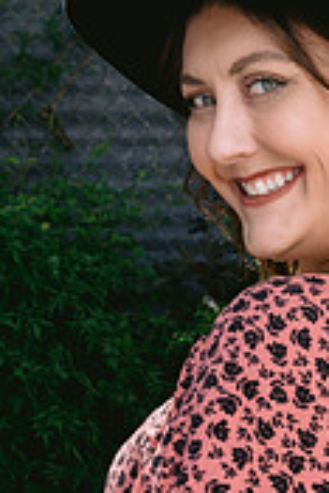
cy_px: 377
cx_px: 340
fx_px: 1231
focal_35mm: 90
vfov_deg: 22.4
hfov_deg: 14.9
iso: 64
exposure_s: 1/160
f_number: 9
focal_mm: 35
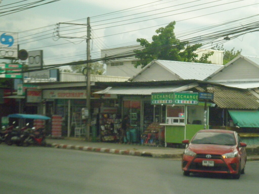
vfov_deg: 14.6
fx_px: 756
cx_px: 130
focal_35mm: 101
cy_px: 97
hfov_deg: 19.4
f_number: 5.4
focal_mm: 17.8
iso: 800
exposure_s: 1/125
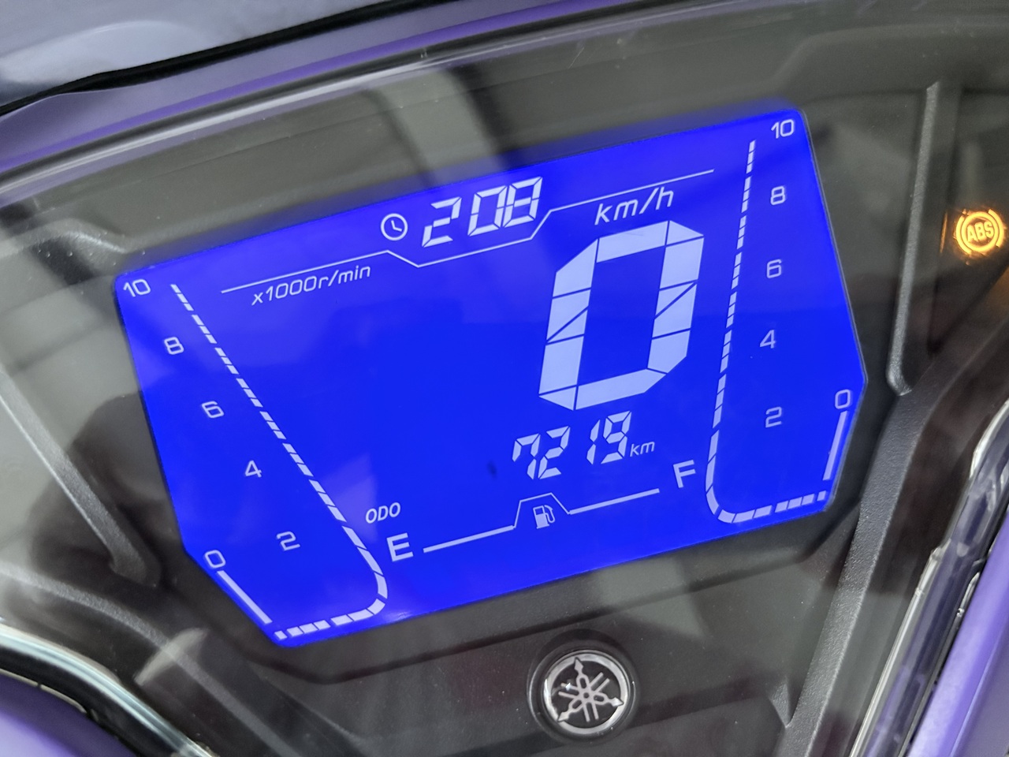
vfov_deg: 53.1
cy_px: 378
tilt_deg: -50.0
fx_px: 758
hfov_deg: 67.3
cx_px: 504
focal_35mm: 26
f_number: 1.6
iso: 640
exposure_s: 1/36
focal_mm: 5.96
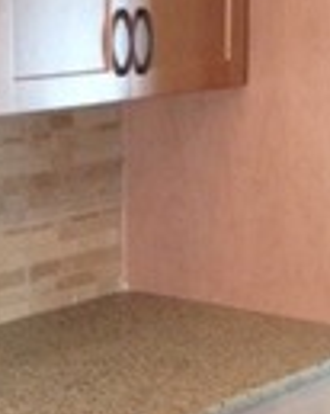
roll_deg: +0.1
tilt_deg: -9.9
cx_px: 42
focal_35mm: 120
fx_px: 1467
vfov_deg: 16.0
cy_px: 193
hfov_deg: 12.7
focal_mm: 4.12
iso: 125
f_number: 2.4
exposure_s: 1/20
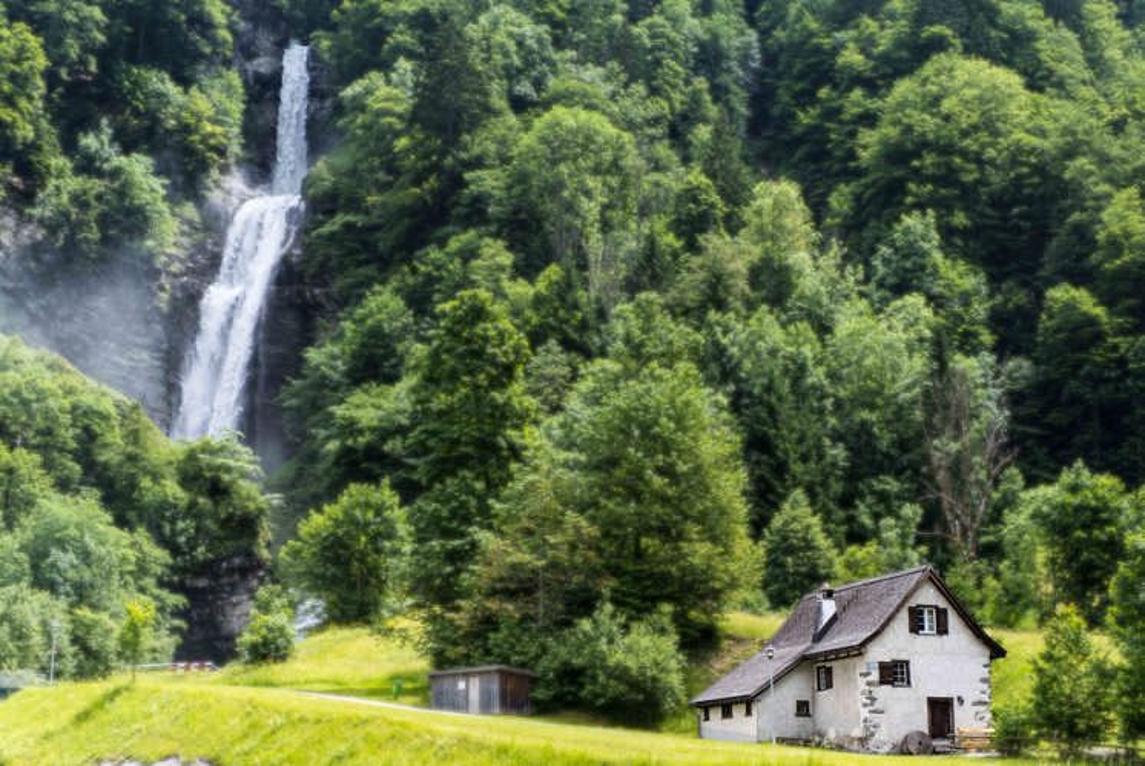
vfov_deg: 24.7
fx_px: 1751
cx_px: 572
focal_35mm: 55
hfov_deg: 36.2
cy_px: 383
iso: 160
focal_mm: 55
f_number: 2.2
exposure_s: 1/1250
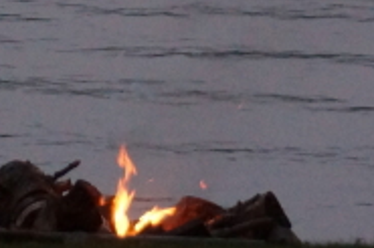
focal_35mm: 972
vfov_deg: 1.4
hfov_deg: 2.1
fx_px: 10089
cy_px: -123
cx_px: -30
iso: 1600
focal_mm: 120
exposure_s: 1/25
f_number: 5.6
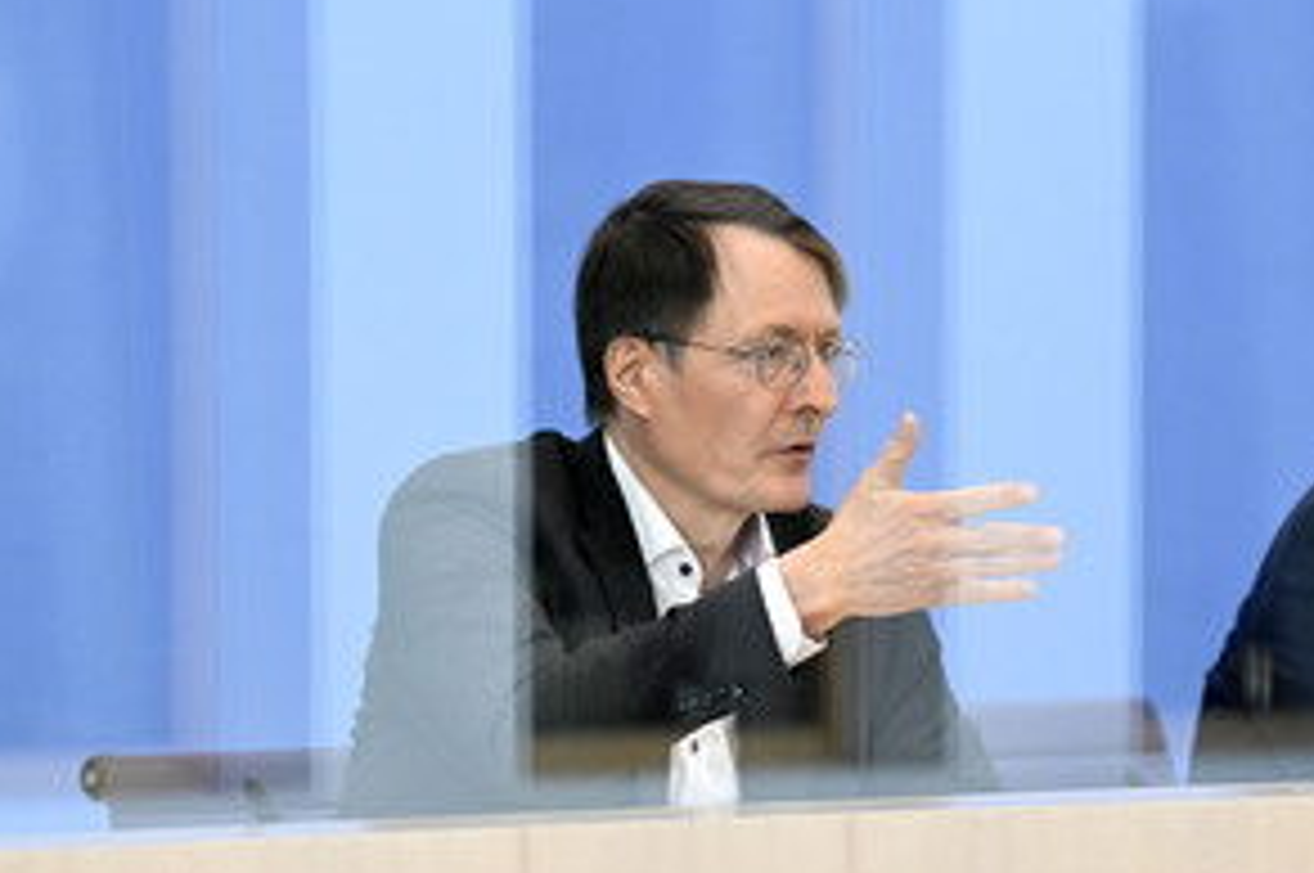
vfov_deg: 4.4
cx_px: 992
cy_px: 567
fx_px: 11266
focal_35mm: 309
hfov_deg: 6.7
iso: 3200
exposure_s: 1/1000
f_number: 4.5
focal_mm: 200
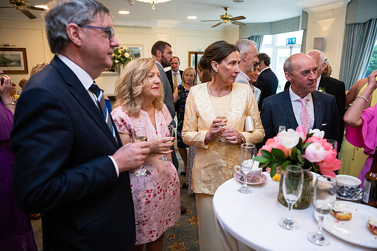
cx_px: 188
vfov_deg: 49.6
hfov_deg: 69.4
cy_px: 126
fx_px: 272
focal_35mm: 26
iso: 800
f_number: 3.5
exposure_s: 1/160
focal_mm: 26
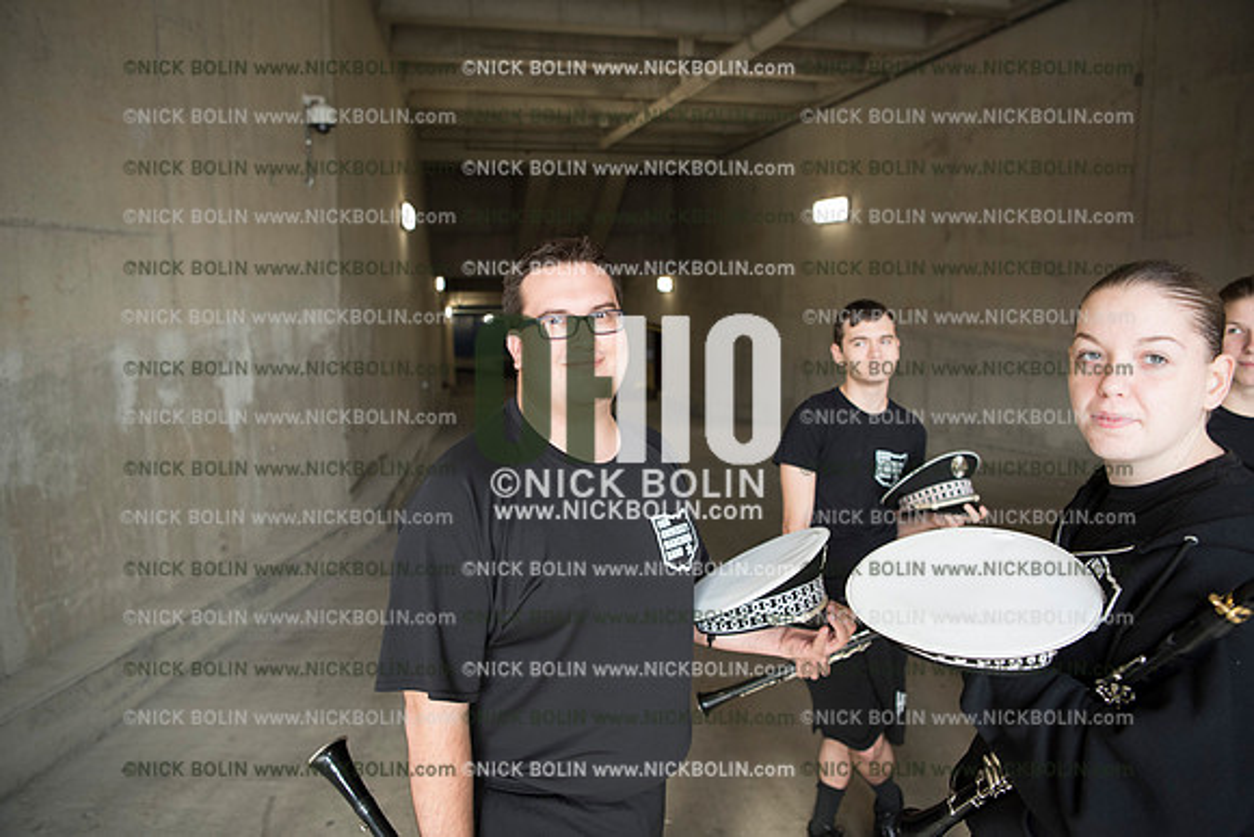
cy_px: 418
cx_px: 627
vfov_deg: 53.2
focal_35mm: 24
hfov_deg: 73.7
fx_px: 836
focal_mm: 24
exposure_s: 1/200
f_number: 3.2
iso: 800
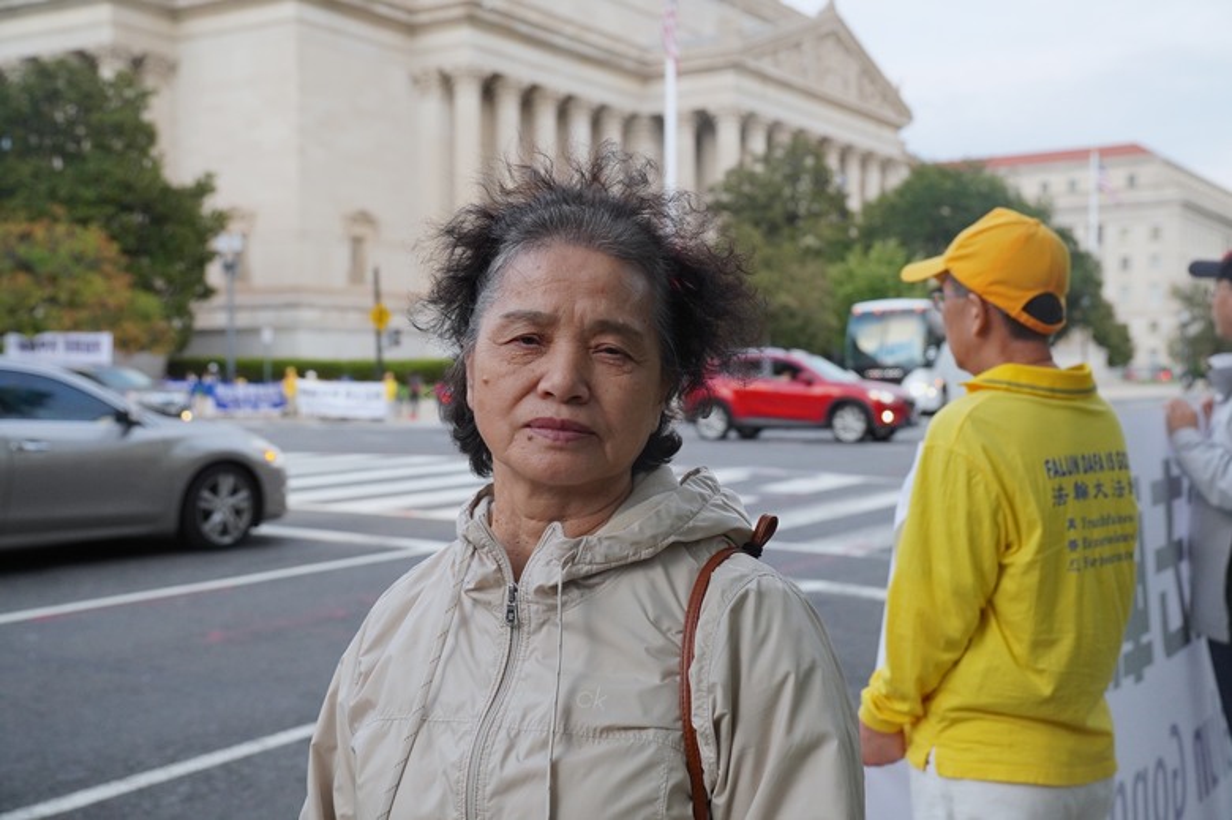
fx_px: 1385
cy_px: 410
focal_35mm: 40
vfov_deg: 33.0
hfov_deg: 48.0
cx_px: 616
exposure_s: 1/250
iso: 1250
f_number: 3.5
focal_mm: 27
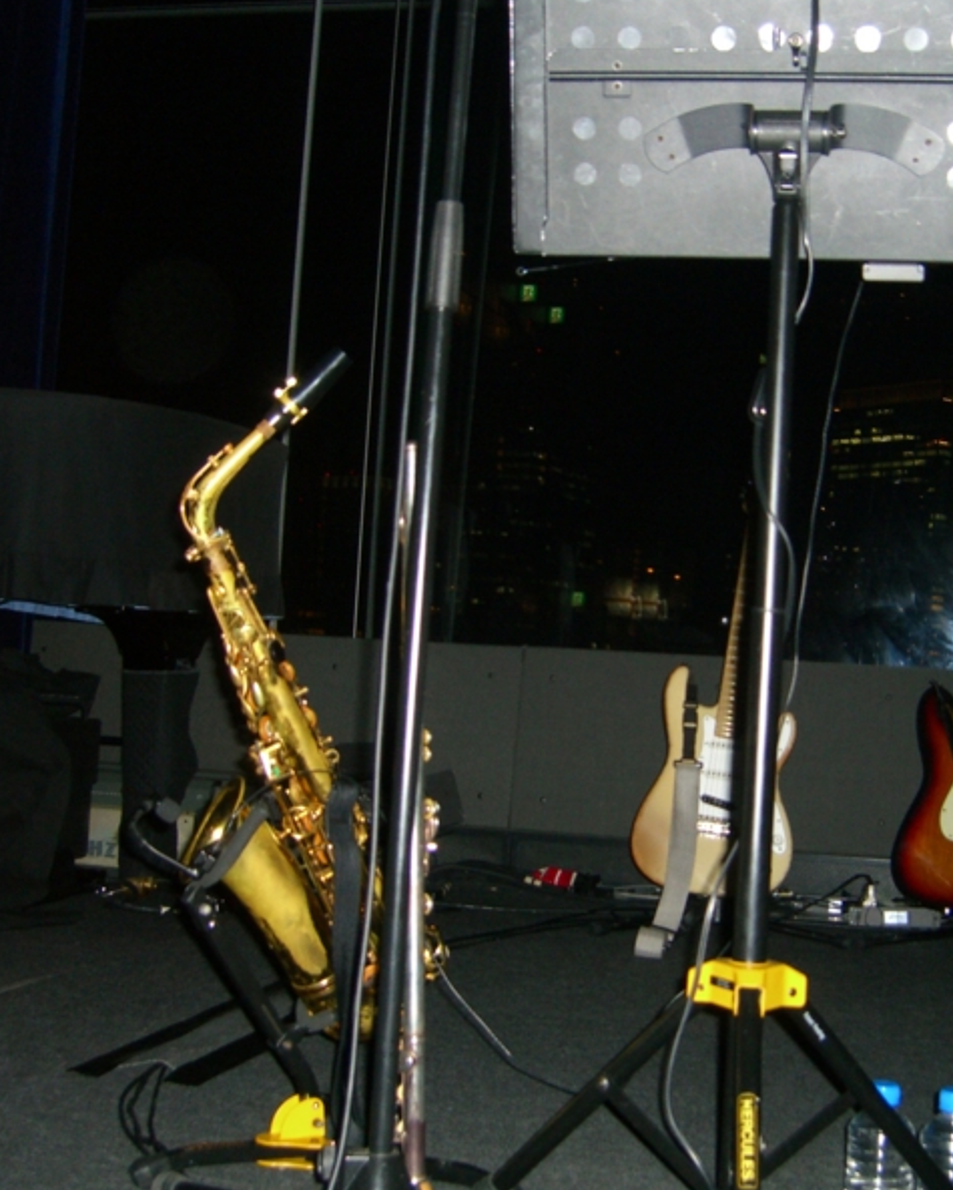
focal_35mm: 50
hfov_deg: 30.1
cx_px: 612
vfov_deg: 37.3
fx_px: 1761
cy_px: 592
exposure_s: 1/60
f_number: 2.8
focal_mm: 7.9
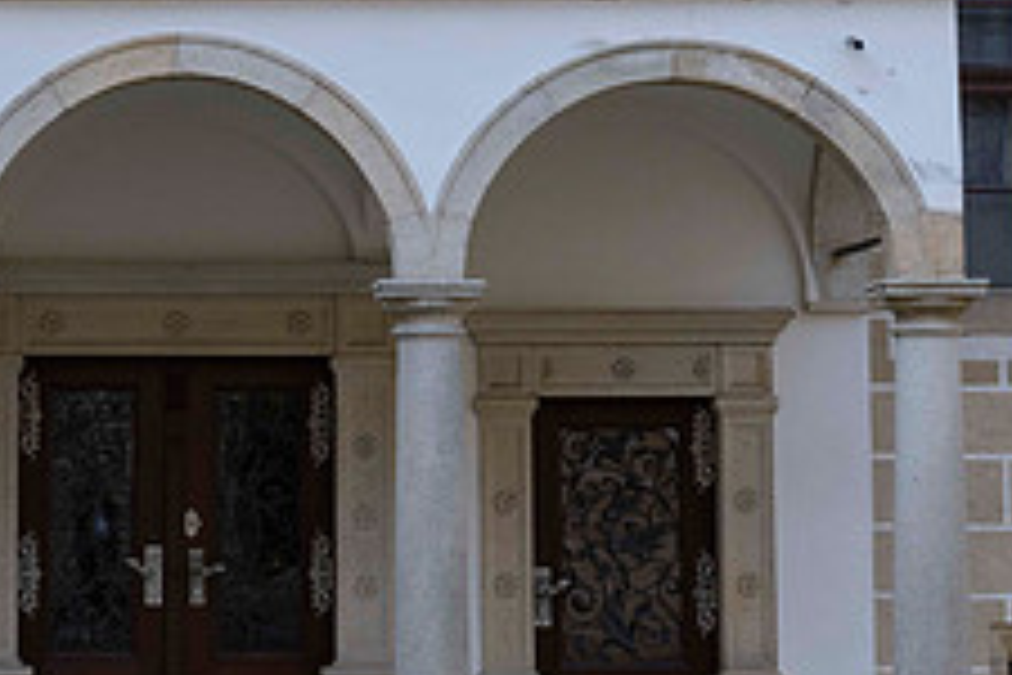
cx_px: 139
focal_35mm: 147
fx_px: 4132
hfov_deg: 13.9
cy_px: 56
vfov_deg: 9.3
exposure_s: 1/125
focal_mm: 56
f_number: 9
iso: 640
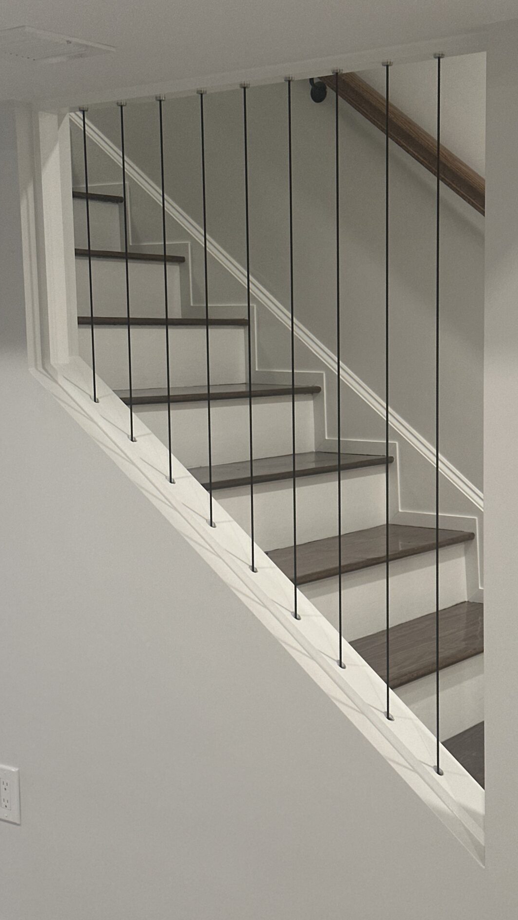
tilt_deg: -5.9
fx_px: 1294
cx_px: 331
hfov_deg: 22.6
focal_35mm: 53
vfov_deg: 39.2
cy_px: 464
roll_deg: -0.1
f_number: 1.78
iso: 125
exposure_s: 1/60
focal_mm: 6.86
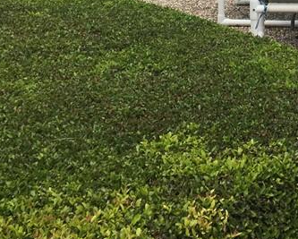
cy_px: -92
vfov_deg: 16.5
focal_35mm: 87
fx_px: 768
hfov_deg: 20.9
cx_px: 329
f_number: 2.2
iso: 25
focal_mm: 4.15
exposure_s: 1/1972
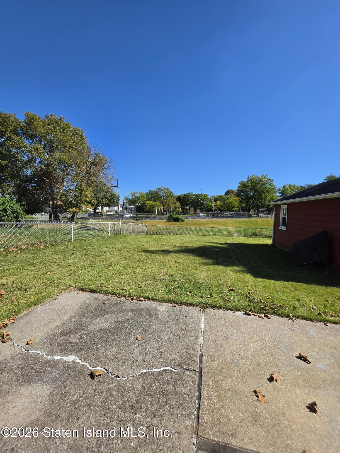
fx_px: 170
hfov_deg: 89.9
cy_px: 226
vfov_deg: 106.2
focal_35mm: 13
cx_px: 170
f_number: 1.9
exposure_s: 1/1864
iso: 32
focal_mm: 2.2
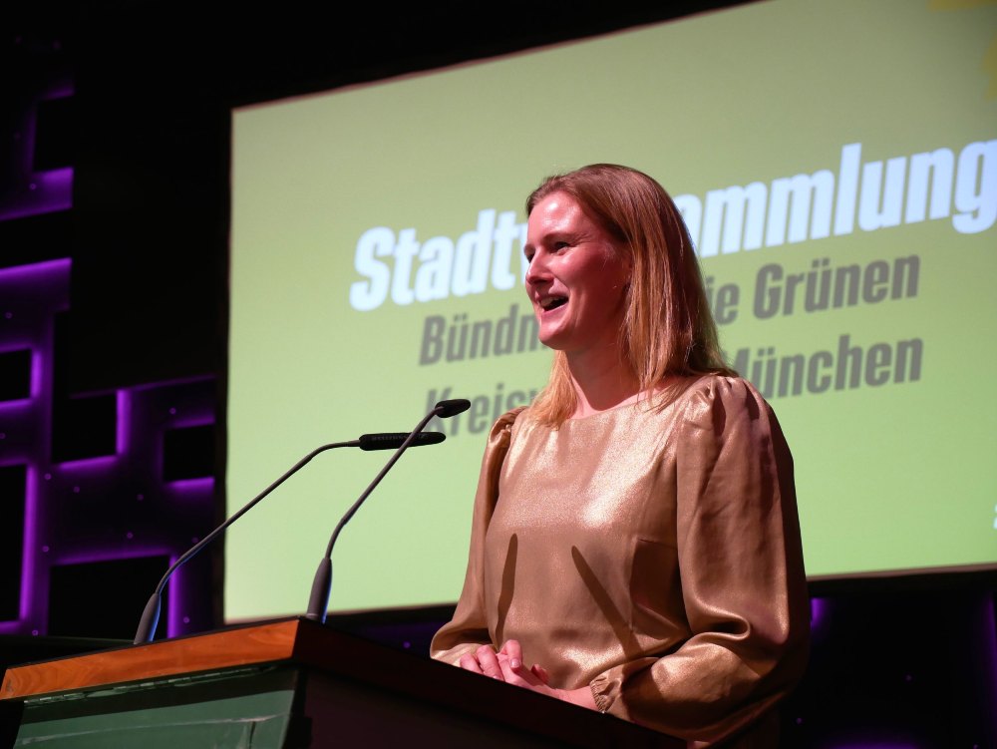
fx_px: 2017
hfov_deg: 27.8
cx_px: 498
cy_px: 374
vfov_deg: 21.0
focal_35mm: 70
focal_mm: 35
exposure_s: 1/80
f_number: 2.8
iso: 640
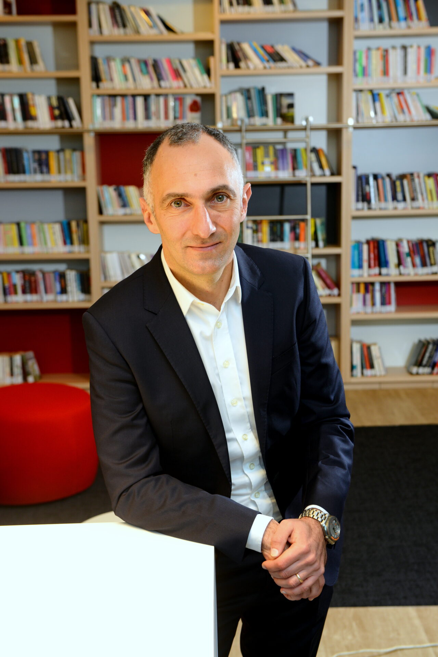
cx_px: 219
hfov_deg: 26.0
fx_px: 949
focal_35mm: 52
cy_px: 328
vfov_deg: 38.2
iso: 500
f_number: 5
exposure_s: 1/50
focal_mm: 52
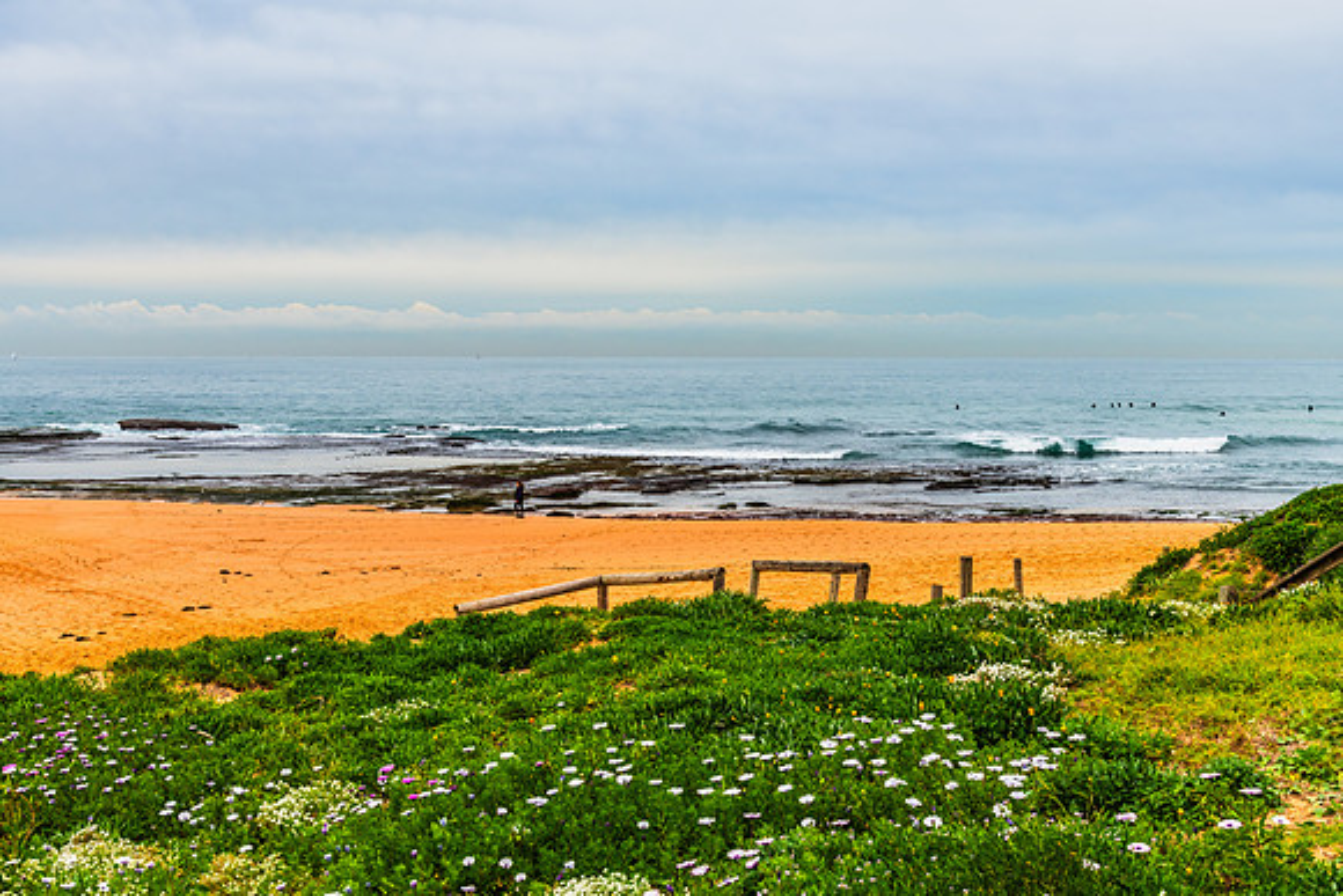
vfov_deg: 28.5
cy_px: 448
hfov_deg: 41.6
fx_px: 1767
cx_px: 672
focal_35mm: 47
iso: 200
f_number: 11
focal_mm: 46
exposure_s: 1/250
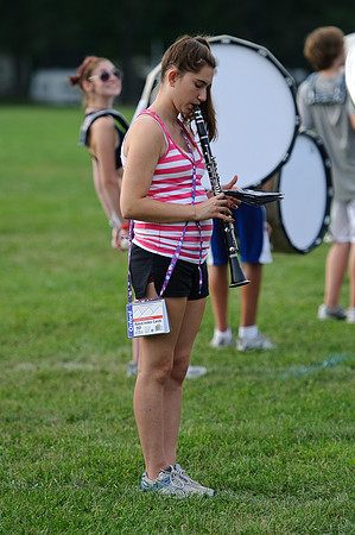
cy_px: 268
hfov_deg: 5.7
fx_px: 3558
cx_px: 178
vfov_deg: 8.6
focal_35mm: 240
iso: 200
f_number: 2.8
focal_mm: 160
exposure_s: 1/750
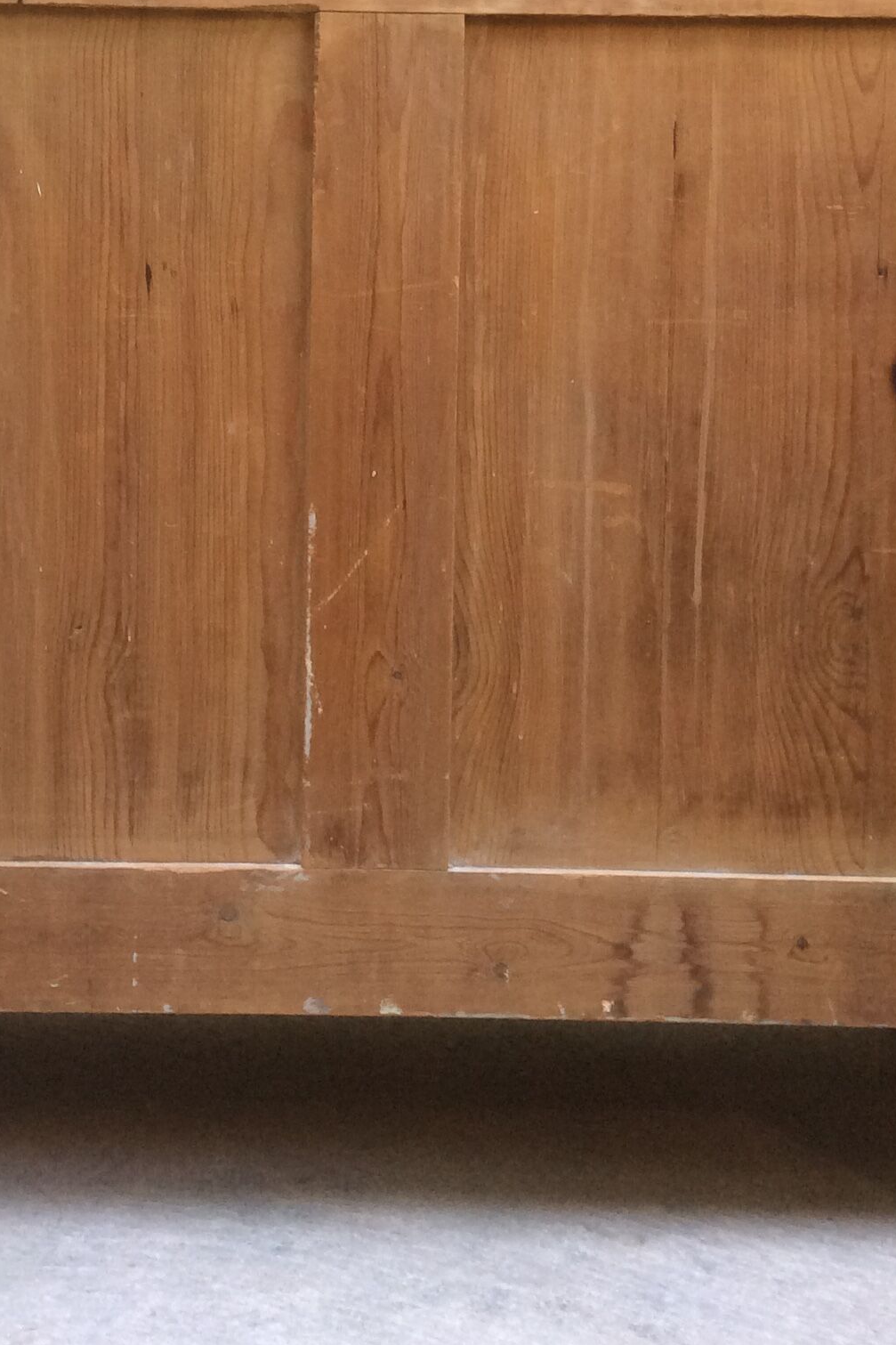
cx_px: 388
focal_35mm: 57
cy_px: 421
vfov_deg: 34.6
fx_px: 2128
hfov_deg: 23.8
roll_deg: -0.8
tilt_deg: -4.7
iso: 80
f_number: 2.4
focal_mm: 3.3
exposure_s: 1/25
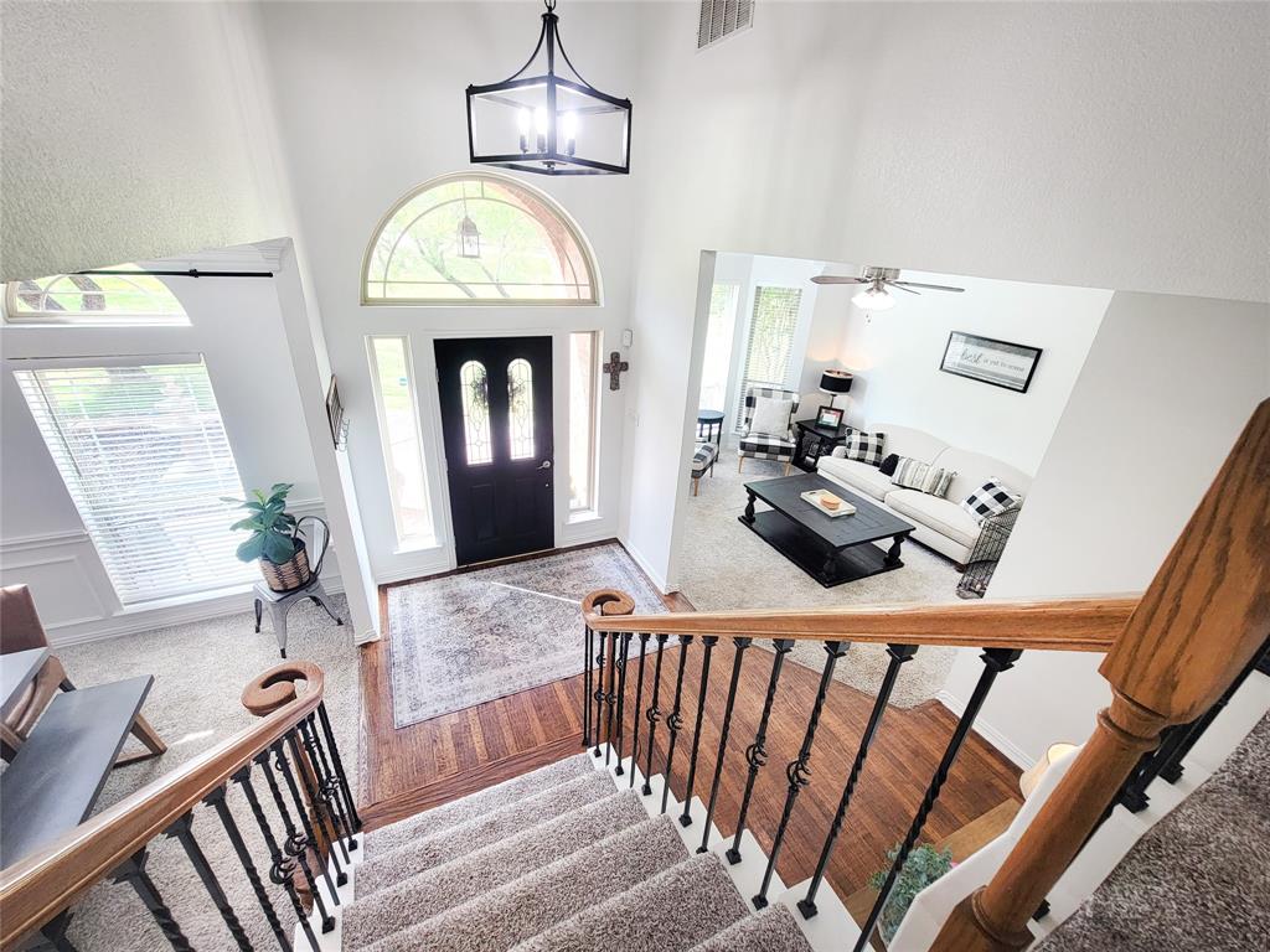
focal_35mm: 13
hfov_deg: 106.2
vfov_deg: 89.9
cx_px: 635
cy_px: 476
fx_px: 477
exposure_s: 1/902
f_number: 2.2
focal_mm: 2.2
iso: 50
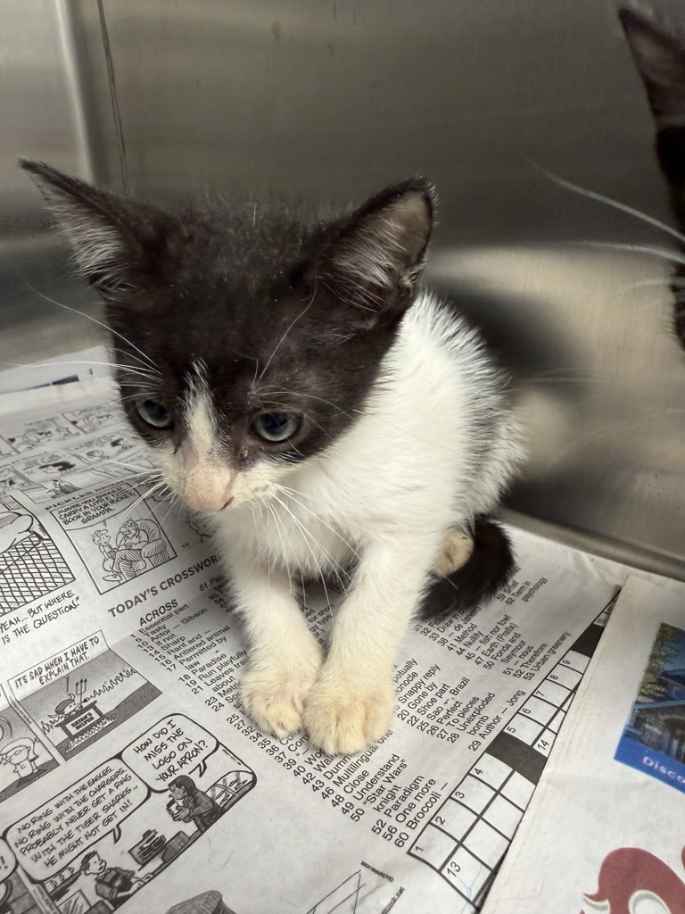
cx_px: 342
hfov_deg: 56.8
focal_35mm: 24
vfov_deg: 71.6
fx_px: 633
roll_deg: +2.7
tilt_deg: -15.0
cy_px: 457
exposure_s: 1/60
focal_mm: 2.22
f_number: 2.2
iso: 200
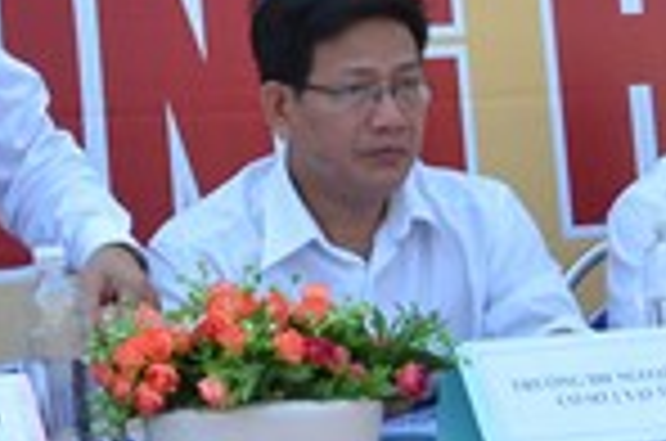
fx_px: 2880
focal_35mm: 156
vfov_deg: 8.6
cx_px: -153
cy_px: -184
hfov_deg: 12.8
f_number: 4.5
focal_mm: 24
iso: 160
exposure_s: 1/250
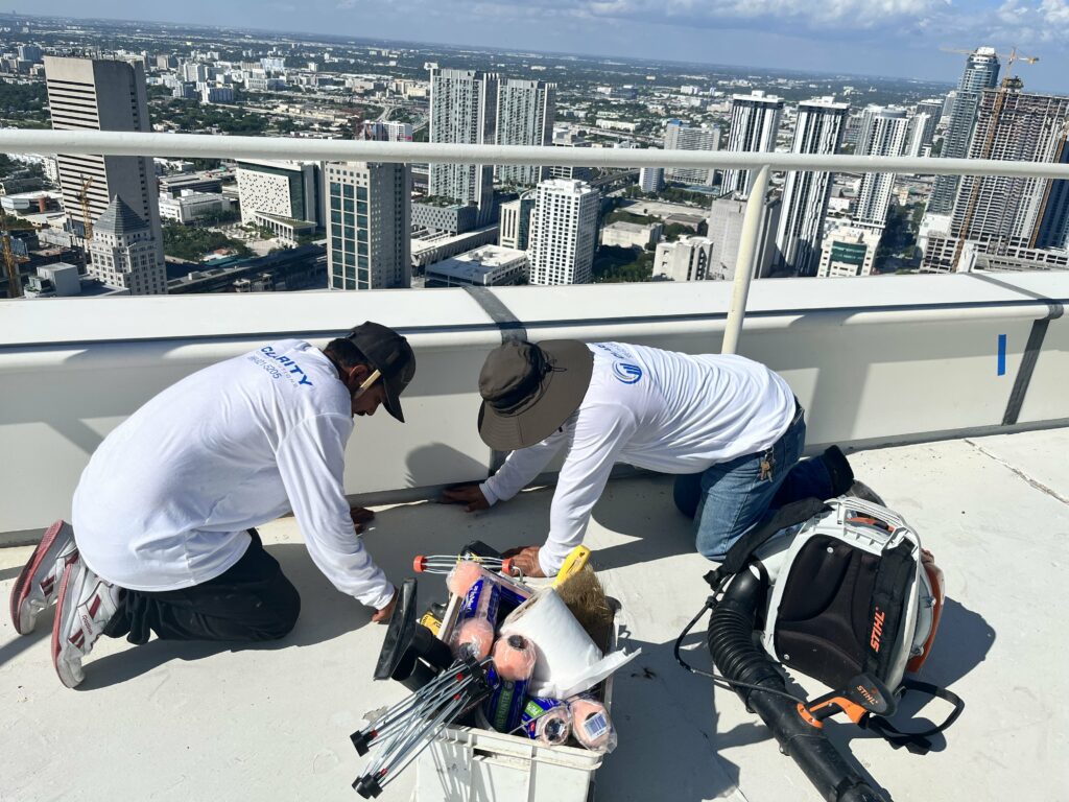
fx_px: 803
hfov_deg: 67.3
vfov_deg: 53.1
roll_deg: -4.2
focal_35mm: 26
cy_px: 401
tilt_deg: -22.8
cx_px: 534
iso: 50
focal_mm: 5.1
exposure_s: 1/8403
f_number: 1.6
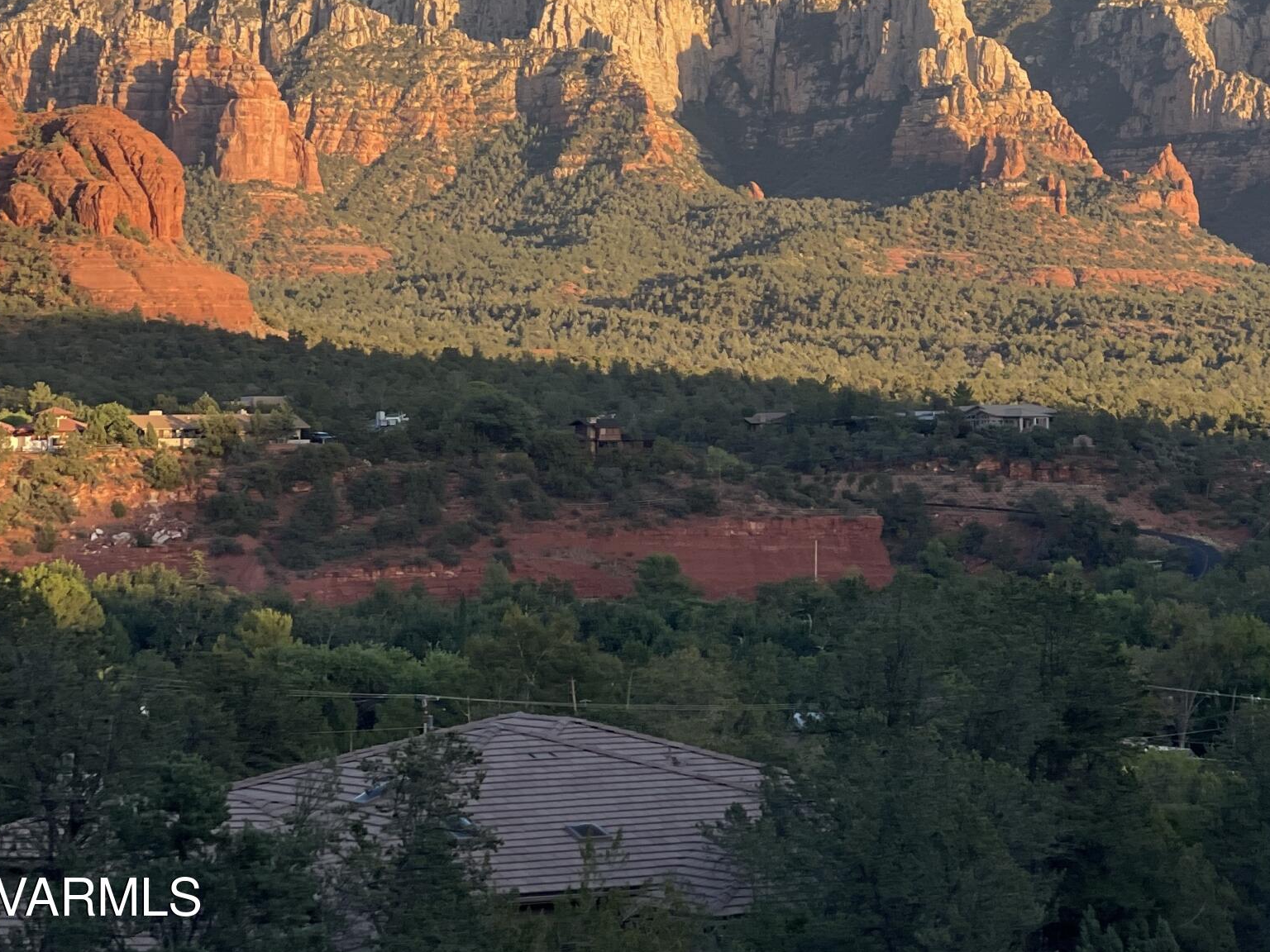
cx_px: 993
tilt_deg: +4.4
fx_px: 4586
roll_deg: +0.1
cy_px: 53
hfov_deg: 15.7
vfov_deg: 11.8
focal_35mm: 125
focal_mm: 7.5
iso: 32
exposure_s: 1/381
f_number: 2.2
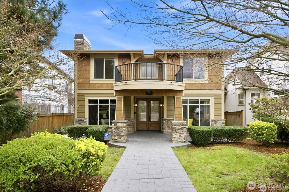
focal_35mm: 20
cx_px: 144
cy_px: 96
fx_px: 161
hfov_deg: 84.0
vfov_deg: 61.9
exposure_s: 1/200
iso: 400
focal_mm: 20
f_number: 9
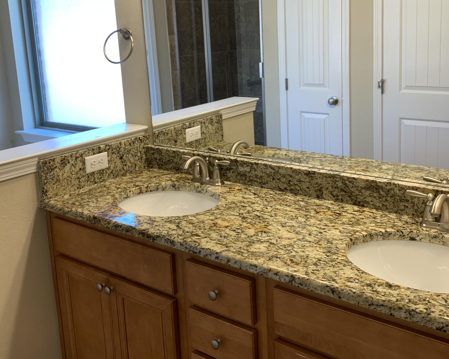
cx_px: 227
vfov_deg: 38.8
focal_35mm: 38
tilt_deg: -11.3
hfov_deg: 47.9
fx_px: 505
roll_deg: +2.9
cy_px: 130
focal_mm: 4.25
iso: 40
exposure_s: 1/120
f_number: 1.8
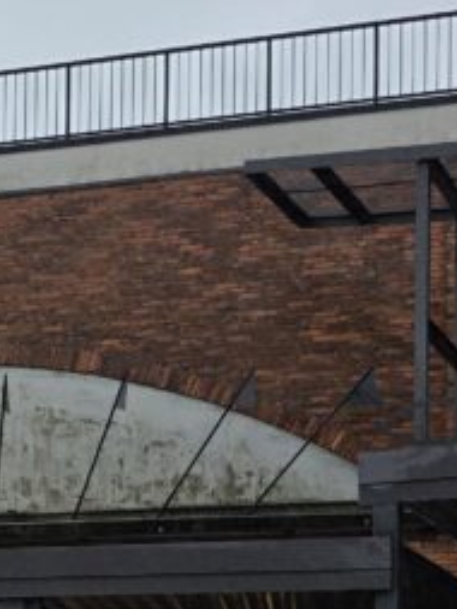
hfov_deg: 14.5
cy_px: 708
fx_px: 1636
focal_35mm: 93
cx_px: -281
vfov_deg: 19.9
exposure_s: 1/120
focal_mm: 6.3
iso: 32
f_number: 1.7
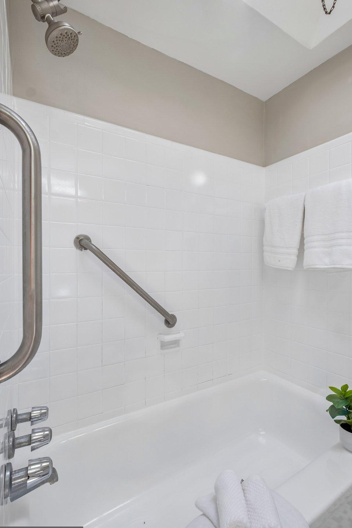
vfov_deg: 96.7
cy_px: 275
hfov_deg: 73.7
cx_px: 179
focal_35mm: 16
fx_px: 235
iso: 250
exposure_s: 1/25
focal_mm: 10
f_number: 8
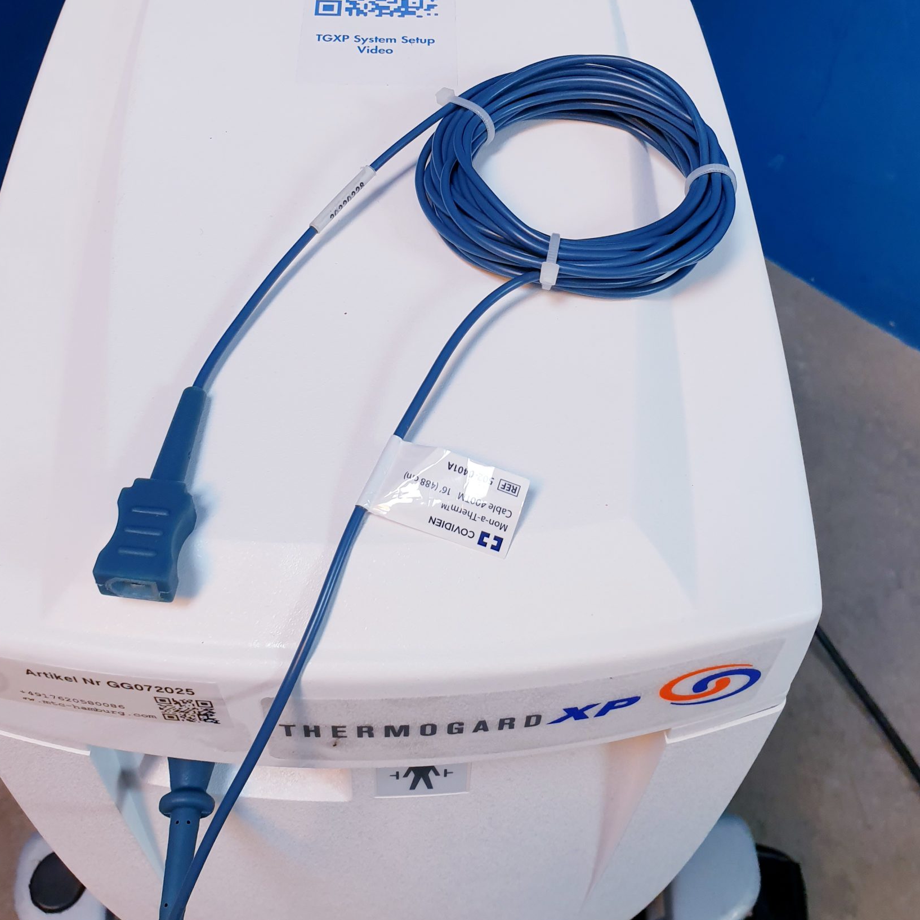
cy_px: 225
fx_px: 1082
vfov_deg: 44.4
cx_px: 452
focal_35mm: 36
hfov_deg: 46.0
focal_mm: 4.3
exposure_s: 1/50
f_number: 2.4
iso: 80
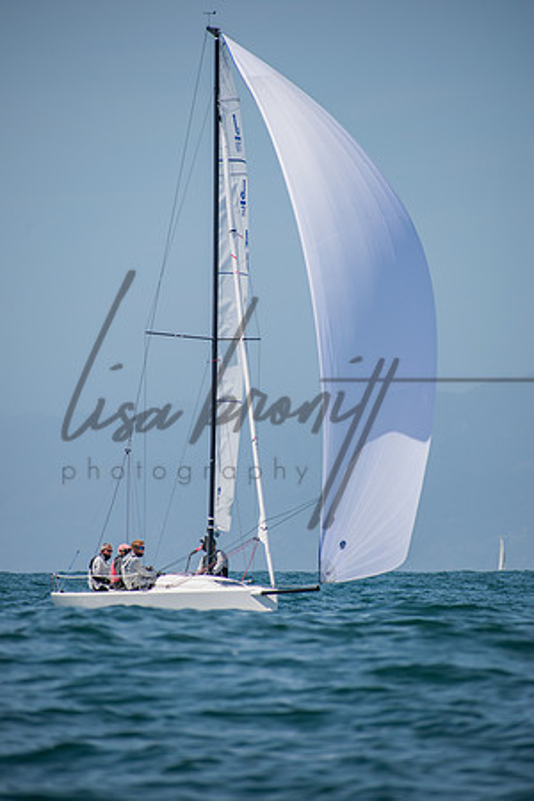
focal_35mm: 300
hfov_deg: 4.6
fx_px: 6674
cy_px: 400
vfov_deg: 6.9
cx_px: 267
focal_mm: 200
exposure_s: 1/1000
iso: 200
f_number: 6.3
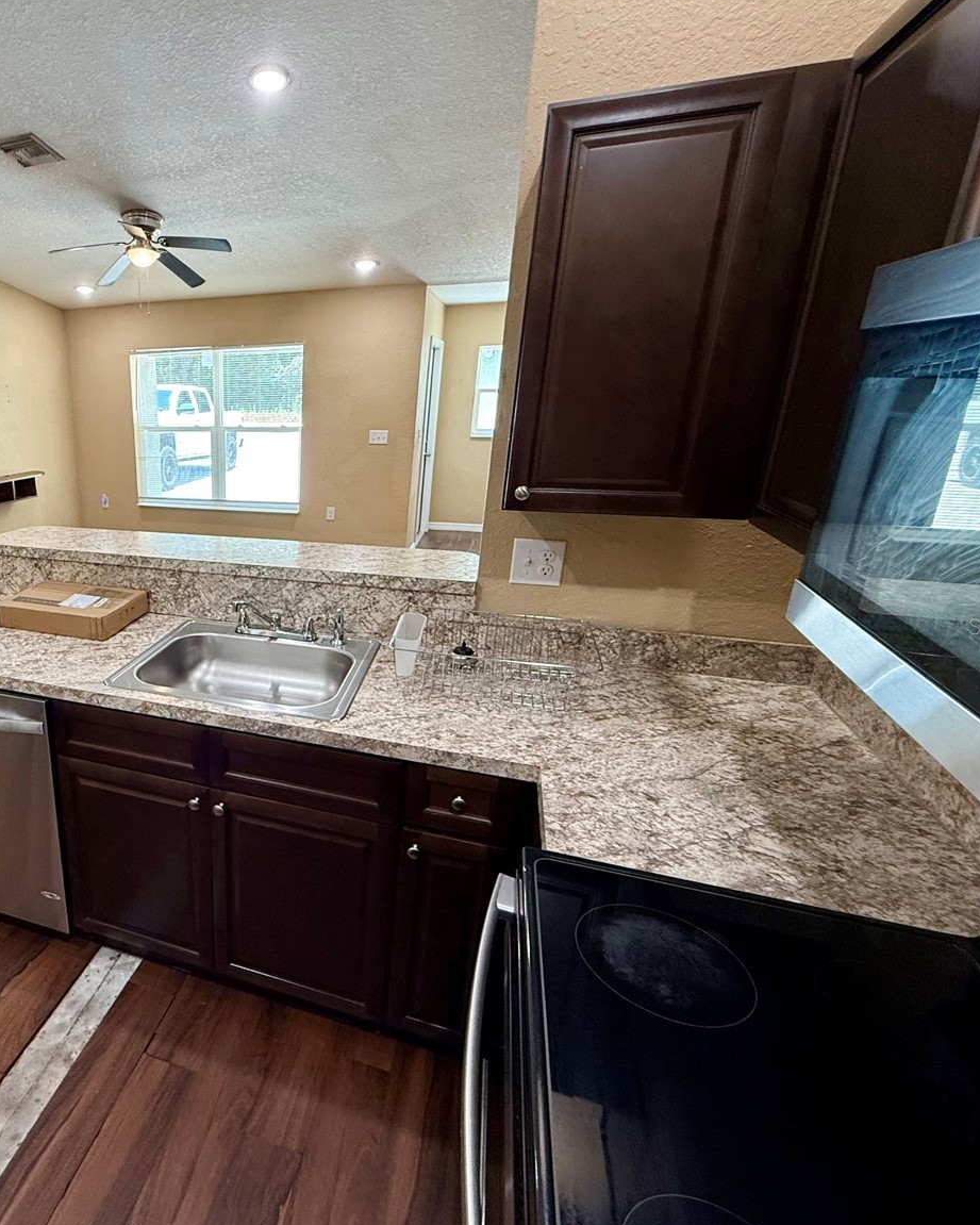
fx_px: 689
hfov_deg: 65.5
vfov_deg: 83.3
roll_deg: +1.4
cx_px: 218
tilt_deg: -18.5
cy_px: 626
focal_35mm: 19
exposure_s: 1/60
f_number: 2.2
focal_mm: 2.22
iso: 250
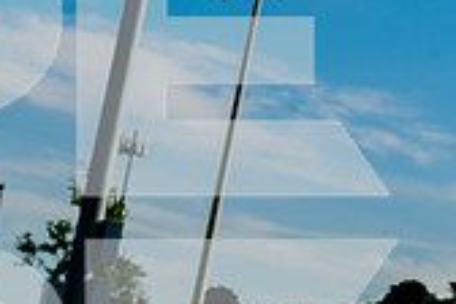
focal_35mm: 138
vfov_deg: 9.8
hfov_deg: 13.7
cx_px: -293
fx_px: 1748
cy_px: 384
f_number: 11
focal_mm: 40
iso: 200
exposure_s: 1/200
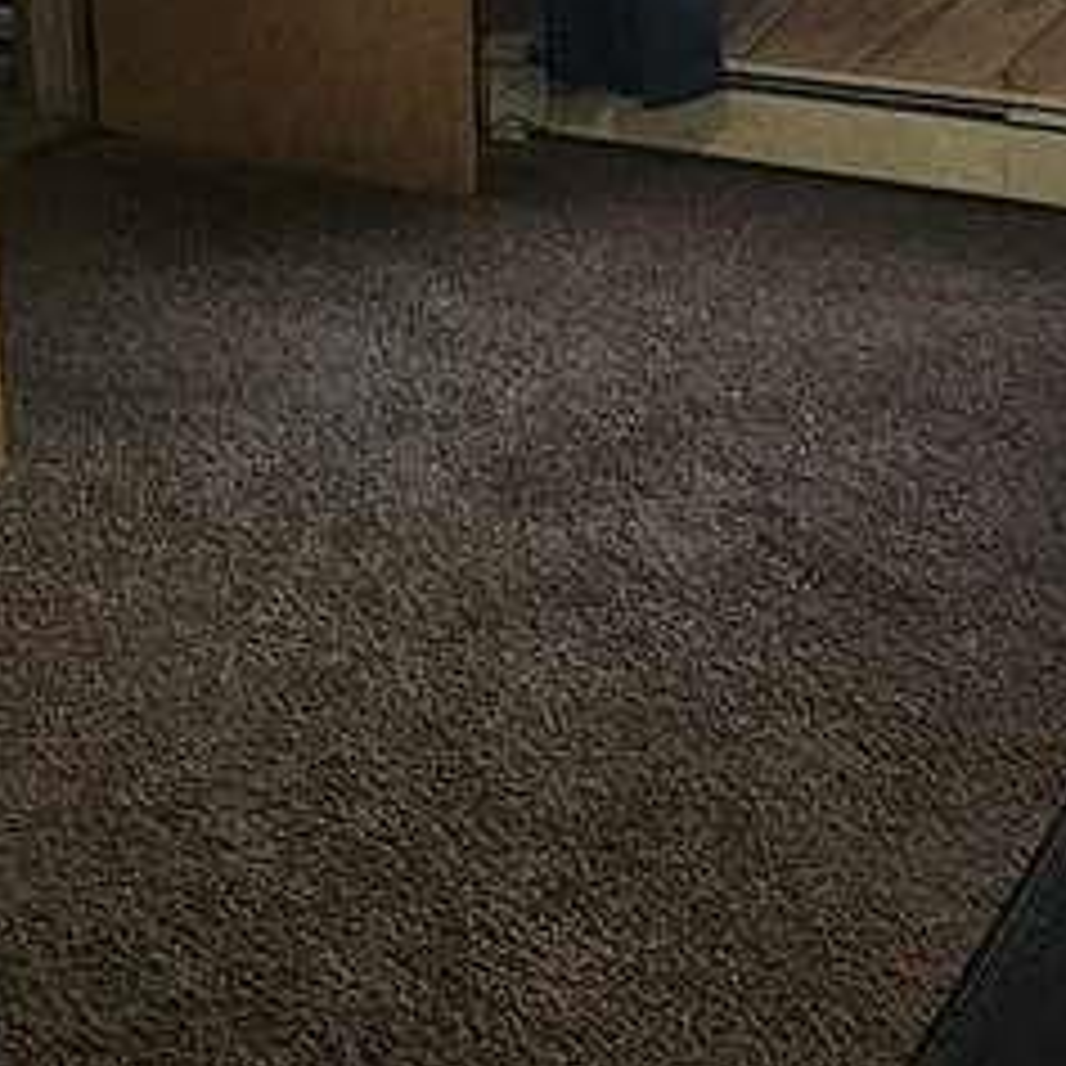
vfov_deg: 25.5
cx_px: 247
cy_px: -130
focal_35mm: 62
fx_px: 2160
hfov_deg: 27.3
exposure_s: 1/120
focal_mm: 2.2
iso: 100
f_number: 2.2
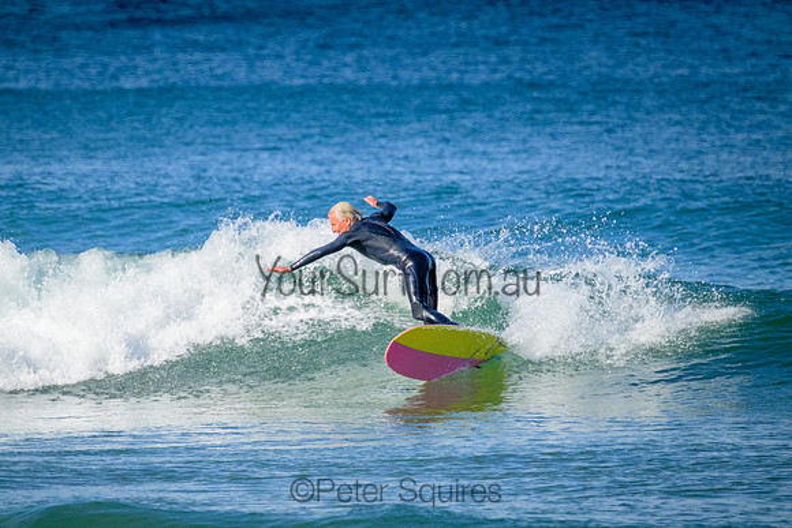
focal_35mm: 800
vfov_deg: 1.7
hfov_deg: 2.6
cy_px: 264
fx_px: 17603
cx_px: 396
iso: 2200
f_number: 11
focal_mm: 800
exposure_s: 1/1250
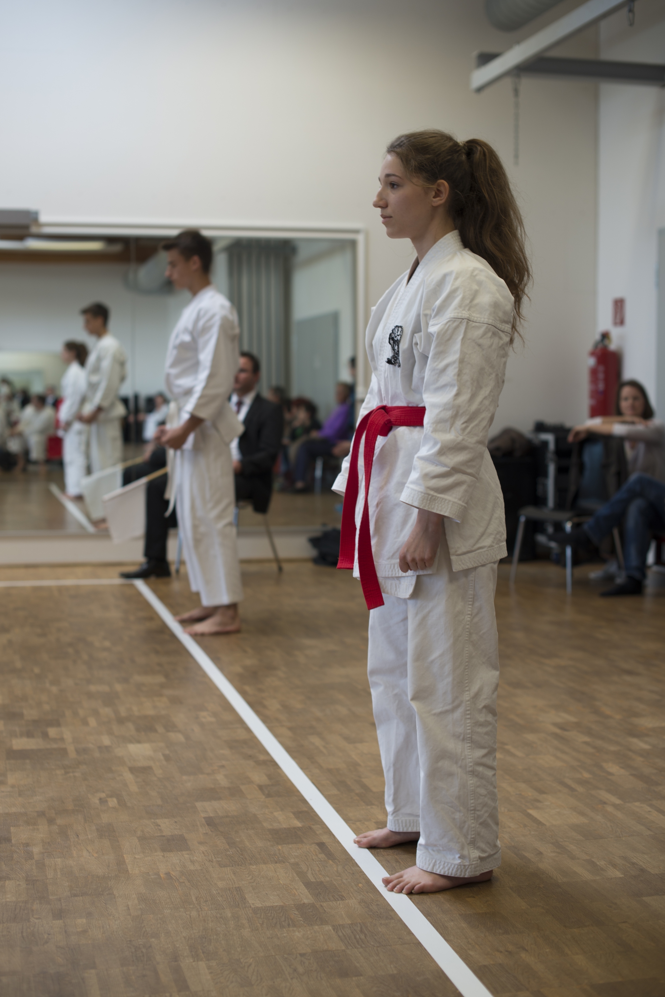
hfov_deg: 26.5
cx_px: 327
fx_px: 1413
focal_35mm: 51
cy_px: 496
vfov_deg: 38.9
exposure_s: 1/50
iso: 100
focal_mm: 50
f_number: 2.8
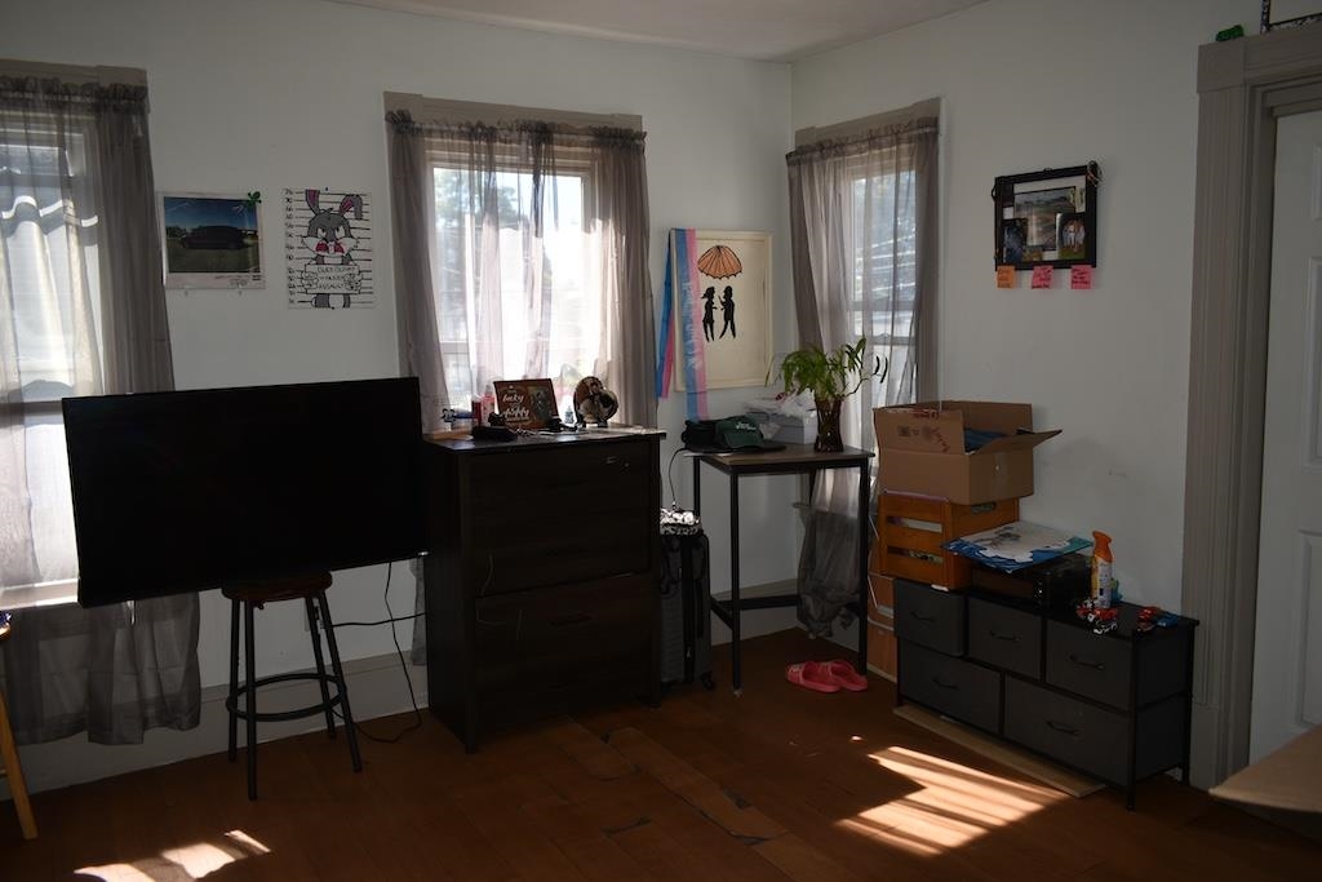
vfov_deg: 47.9
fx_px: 992
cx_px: 661
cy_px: 441
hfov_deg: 67.4
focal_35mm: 27
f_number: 3.5
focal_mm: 18
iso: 100
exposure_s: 1/160
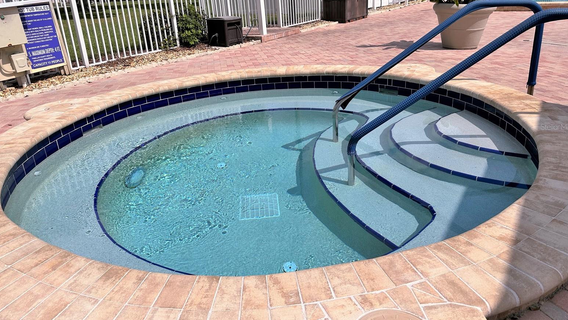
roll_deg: +3.8
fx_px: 407
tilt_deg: -19.6
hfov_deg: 69.8
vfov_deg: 42.7
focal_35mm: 27
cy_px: 127
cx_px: 282
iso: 80
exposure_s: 1/12048
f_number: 1.78
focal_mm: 6.86
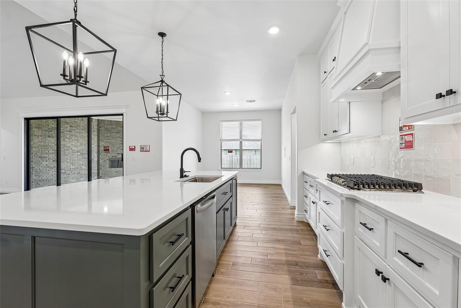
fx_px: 198
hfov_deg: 98.5
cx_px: 230
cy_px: 154
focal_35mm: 16
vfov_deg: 75.5
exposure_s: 1/30
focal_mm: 15.5
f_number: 8
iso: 400
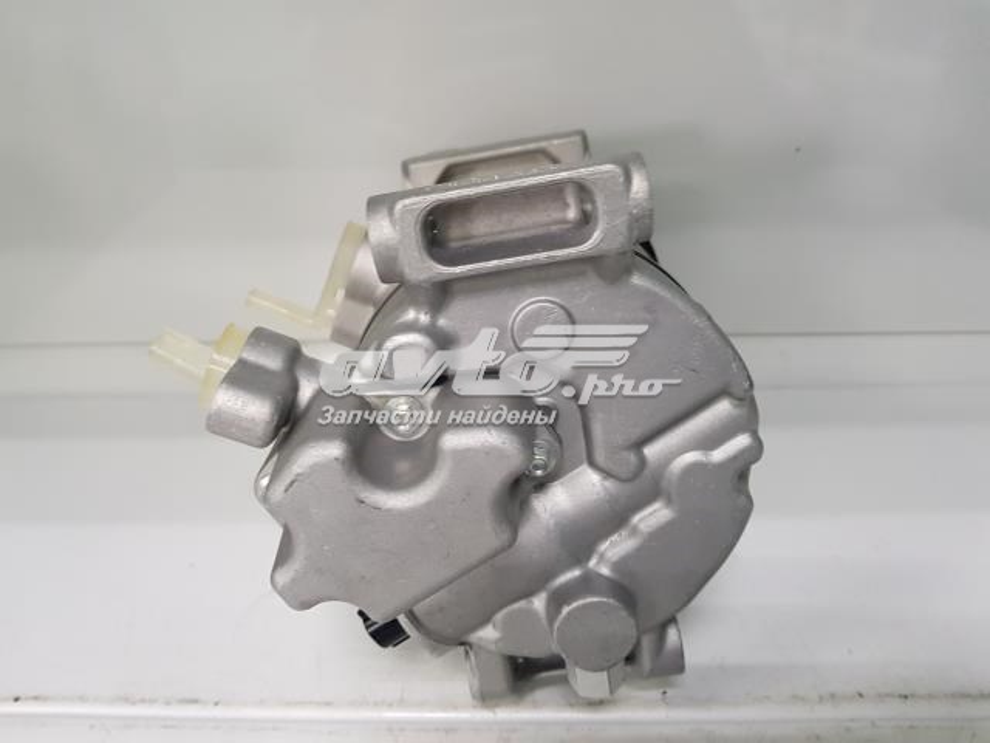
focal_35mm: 26
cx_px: 495
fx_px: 744
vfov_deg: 53.1
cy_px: 372
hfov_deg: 67.3
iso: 200
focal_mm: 4.2
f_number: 1.7
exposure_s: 1/50
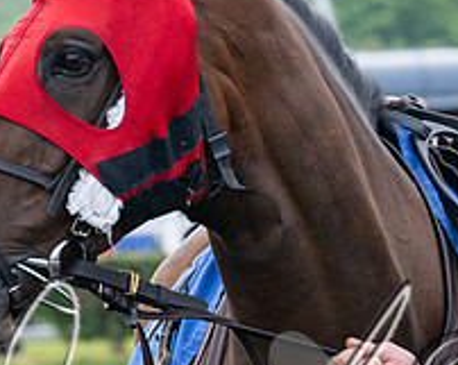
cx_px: 525
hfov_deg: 3.0
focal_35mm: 635
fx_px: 8595
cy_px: 222
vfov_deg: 2.4
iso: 400
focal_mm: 135
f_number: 5.6
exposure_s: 1/320
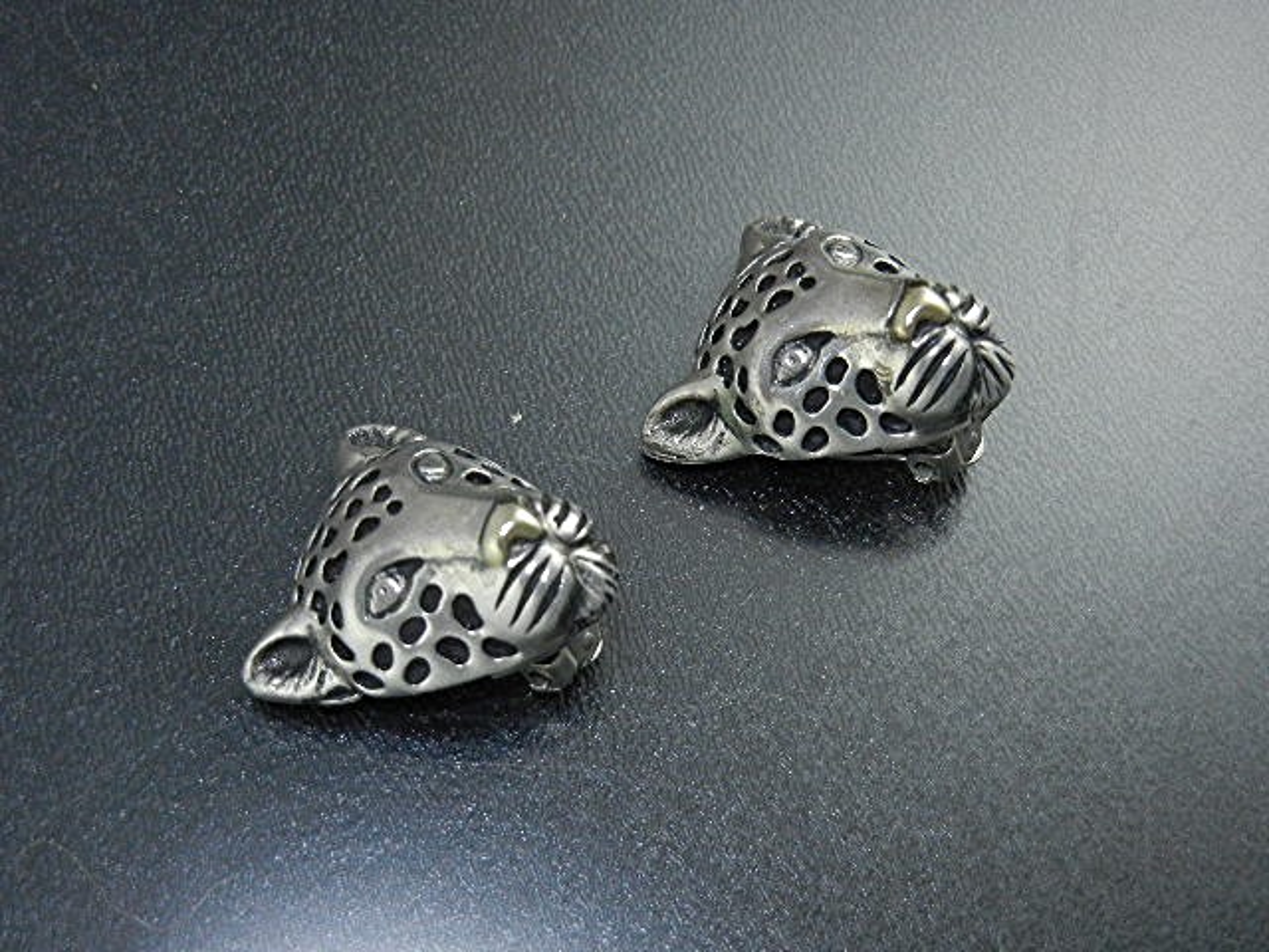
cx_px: 634
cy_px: 476
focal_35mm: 59
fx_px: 2163
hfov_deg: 32.7
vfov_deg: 24.8
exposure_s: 1/30
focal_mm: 10.6
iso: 800
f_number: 8
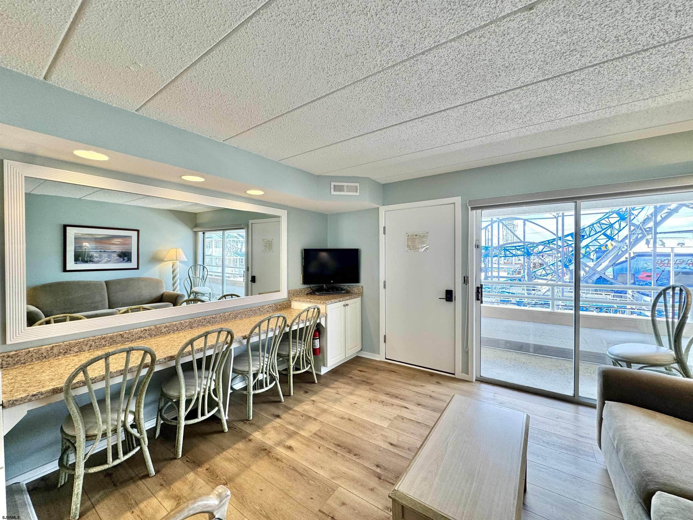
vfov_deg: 85.7
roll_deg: -0.6
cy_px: 260
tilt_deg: -0.2
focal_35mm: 14
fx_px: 280
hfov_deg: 102.1
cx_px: 346
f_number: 2.2
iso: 100
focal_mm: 2.22
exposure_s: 1/120
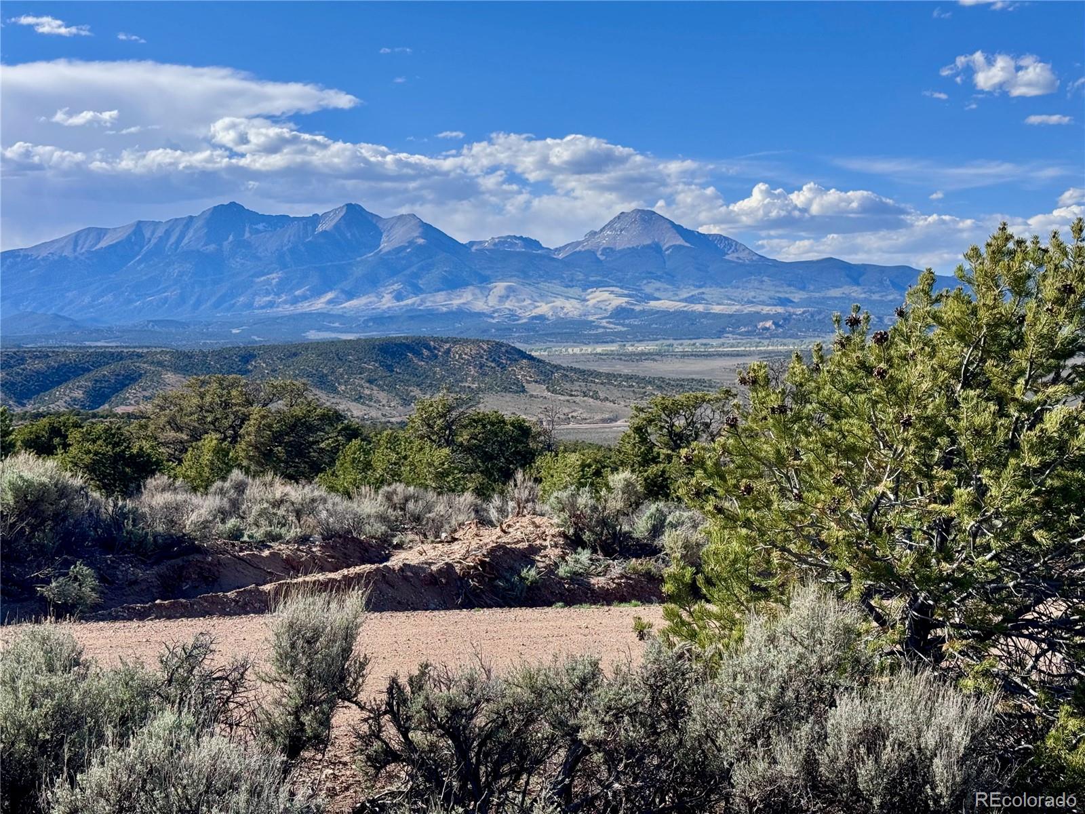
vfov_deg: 30.3
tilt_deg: -3.3
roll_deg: -0.6
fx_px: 1505
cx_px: 542
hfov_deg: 39.7
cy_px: 407
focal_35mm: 48
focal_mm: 6.76
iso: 64
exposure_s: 1/4049
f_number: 1.78
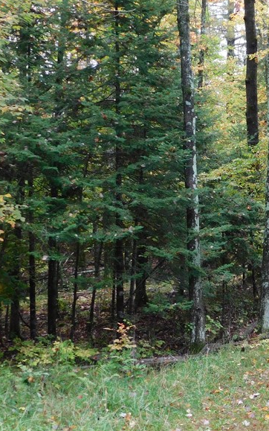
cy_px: 168
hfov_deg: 16.5
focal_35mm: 75
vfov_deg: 27.4
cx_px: 337
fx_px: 880
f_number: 3.6
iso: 220
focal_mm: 7.1
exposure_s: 1/30
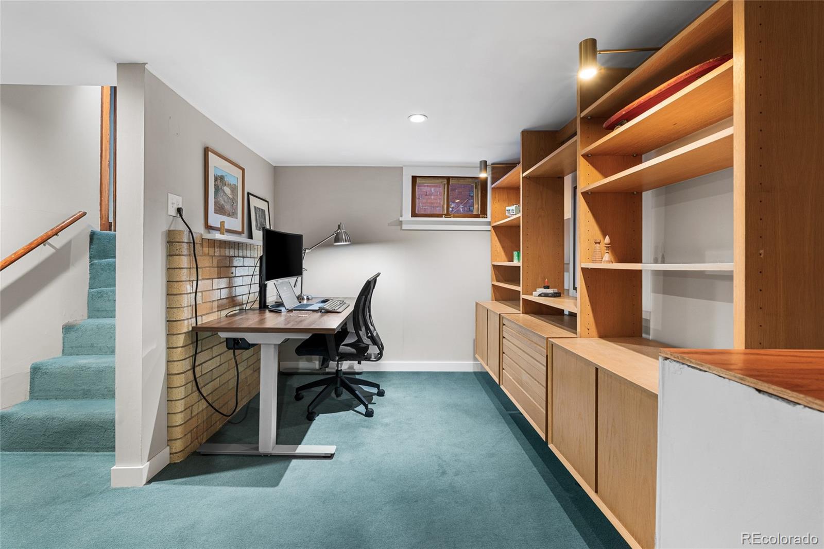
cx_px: 412
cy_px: 274
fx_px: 366
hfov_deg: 96.7
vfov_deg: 73.7
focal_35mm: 16
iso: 640
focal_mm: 16
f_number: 8
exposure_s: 2
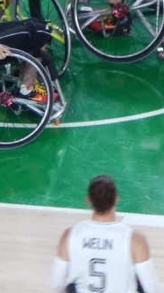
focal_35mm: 845
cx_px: 191
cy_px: 48
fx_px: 6541
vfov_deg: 2.6
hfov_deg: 1.4
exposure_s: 1/30
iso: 160
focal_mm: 44.9
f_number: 5.6
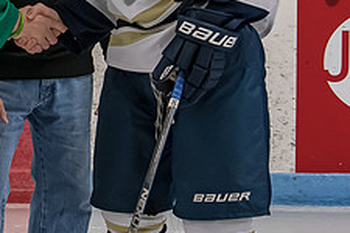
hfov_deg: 12.4
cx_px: 42
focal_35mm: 165
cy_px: -61
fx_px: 1604
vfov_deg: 8.2
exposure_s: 1/320
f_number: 4.5
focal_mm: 36
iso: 2000
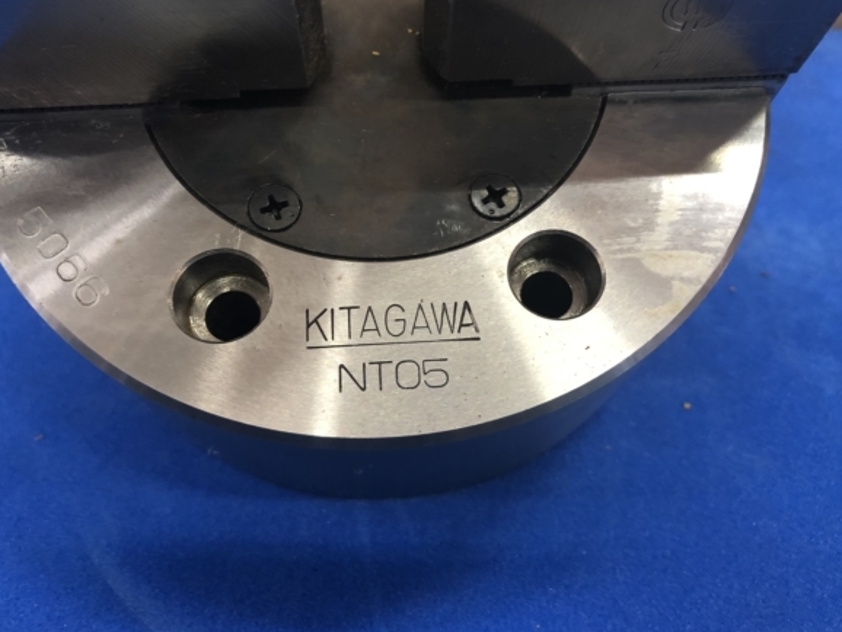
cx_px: 449
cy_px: 322
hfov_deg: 58.3
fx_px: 754
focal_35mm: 31
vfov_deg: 45.5
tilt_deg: -51.0
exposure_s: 1/15
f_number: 1.8
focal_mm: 3.99
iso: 64
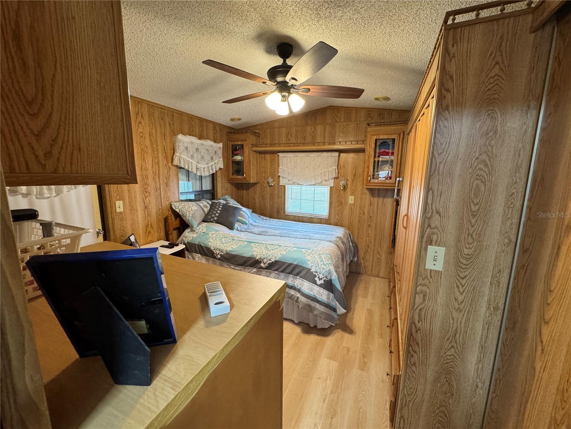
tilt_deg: -9.4
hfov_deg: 102.1
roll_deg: -1.1
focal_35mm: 14
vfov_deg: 85.7
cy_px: 214
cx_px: 286
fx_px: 231
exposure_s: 1/60
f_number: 2.2
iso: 400
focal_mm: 2.22
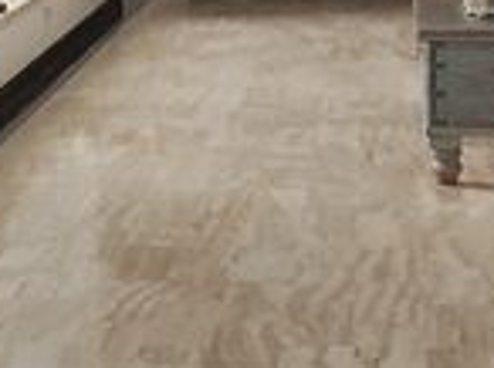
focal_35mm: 160
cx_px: 157
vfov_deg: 9.0
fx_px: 2280
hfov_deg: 12.3
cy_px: -176
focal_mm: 3.94
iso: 96
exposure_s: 1/100
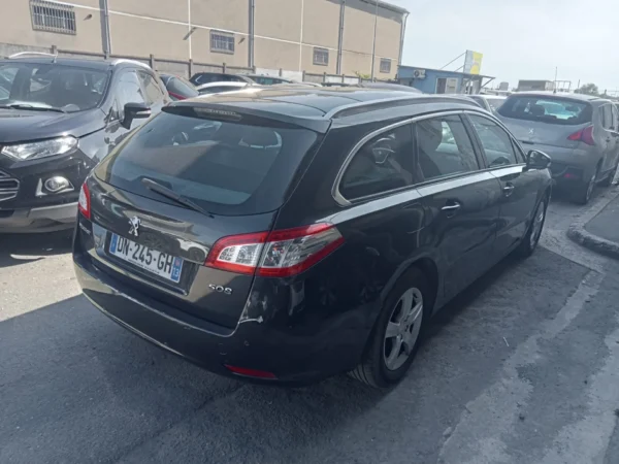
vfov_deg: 49.7
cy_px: 232
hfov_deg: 63.4
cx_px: 310
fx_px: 501
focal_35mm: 28
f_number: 2.2
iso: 100
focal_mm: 3.46
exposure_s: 1/251
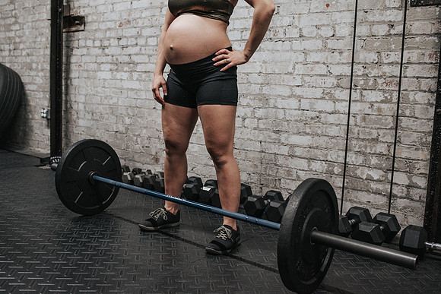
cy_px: 136
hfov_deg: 51.1
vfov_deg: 35.4
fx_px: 461
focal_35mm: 38
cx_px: 204
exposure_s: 1/250
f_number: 3.2
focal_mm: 35
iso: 800
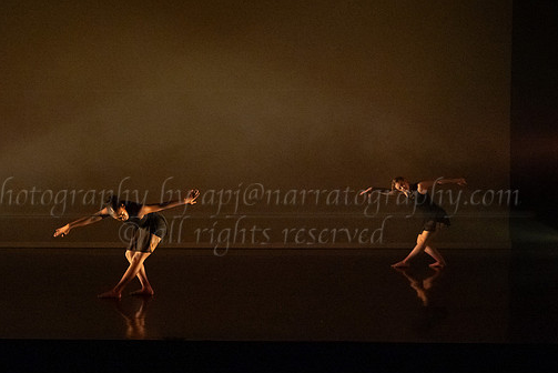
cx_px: 138
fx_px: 1272
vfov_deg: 16.7
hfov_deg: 24.5
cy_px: 214
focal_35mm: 82
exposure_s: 1/320
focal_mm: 54
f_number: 3.2
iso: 4000
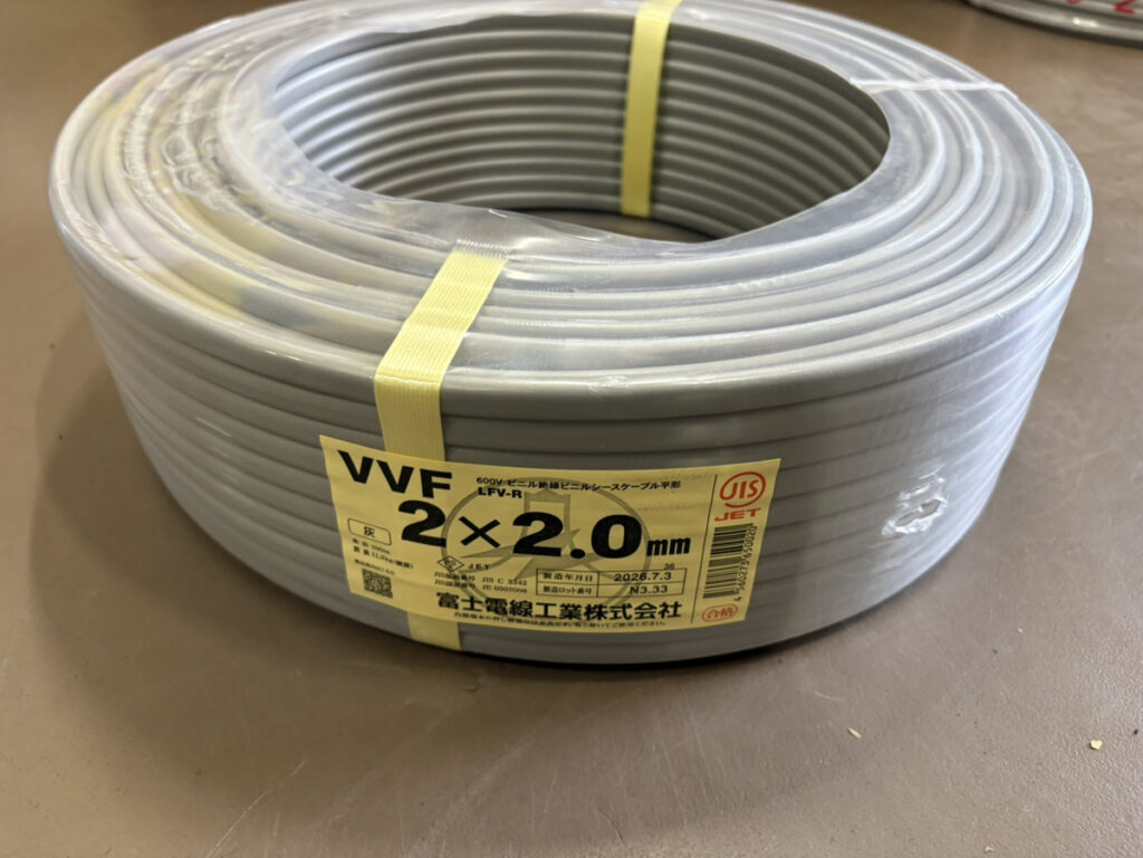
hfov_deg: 67.3
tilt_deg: -38.2
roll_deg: +1.4
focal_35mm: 26
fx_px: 859
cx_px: 572
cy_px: 429
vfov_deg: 53.1
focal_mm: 5.96
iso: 160
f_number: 1.6
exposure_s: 1/50
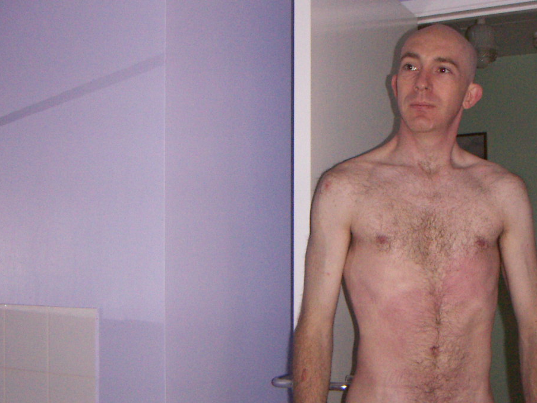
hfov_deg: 37.4
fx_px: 791
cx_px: 321
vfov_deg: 28.5
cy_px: 252
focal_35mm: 51
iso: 200
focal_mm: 4.7
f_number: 2.8
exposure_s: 1/50
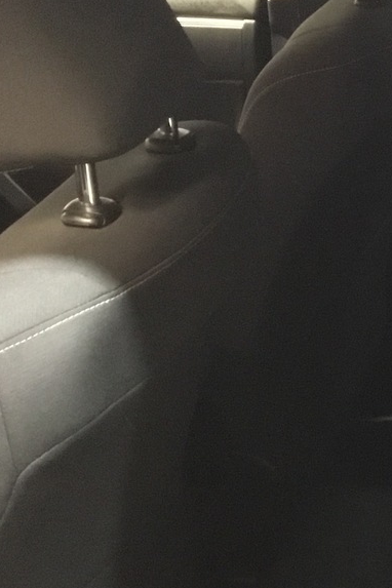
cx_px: 669
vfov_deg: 24.9
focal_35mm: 81
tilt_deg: -29.6
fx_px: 1323
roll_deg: +2.9
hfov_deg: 15.0
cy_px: 402
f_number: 2.4
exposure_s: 1/17
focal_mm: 3.3
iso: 500
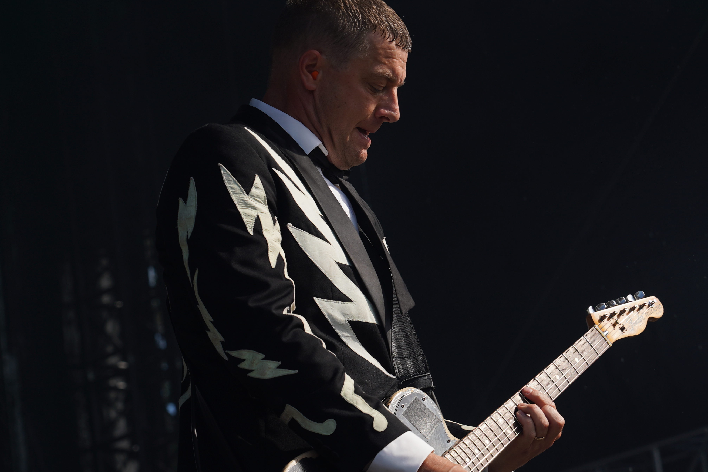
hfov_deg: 13.2
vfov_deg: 8.8
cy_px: 310
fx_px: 3068
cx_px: 409
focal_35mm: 156
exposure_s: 1/400
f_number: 7.1
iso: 100
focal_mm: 105
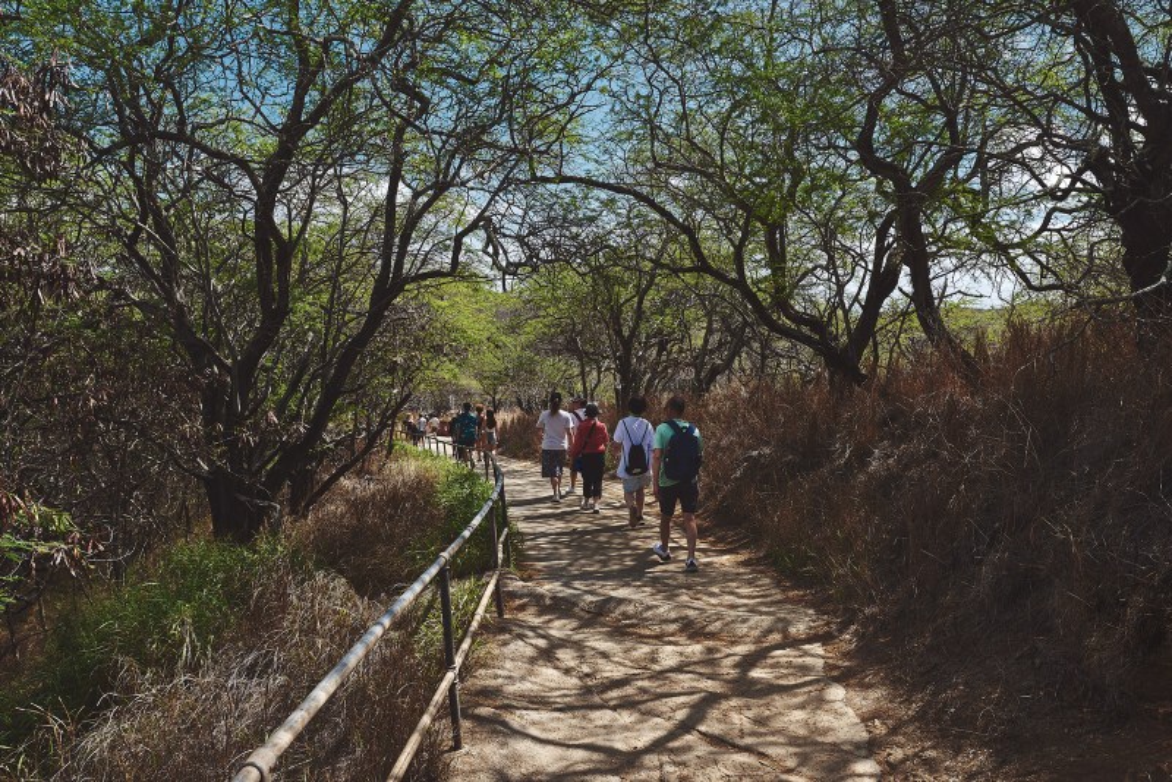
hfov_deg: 63.6
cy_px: 391
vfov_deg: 45.0
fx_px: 944
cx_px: 586
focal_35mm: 29
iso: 64
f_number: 9
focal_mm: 29
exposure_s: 1/250
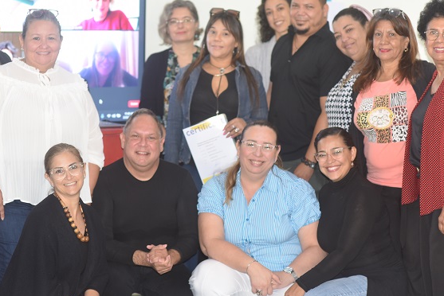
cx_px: 202
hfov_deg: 16.8
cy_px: 148
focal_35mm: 122
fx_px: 1505
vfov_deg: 11.2
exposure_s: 1/60
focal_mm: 85
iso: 800
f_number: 2.5
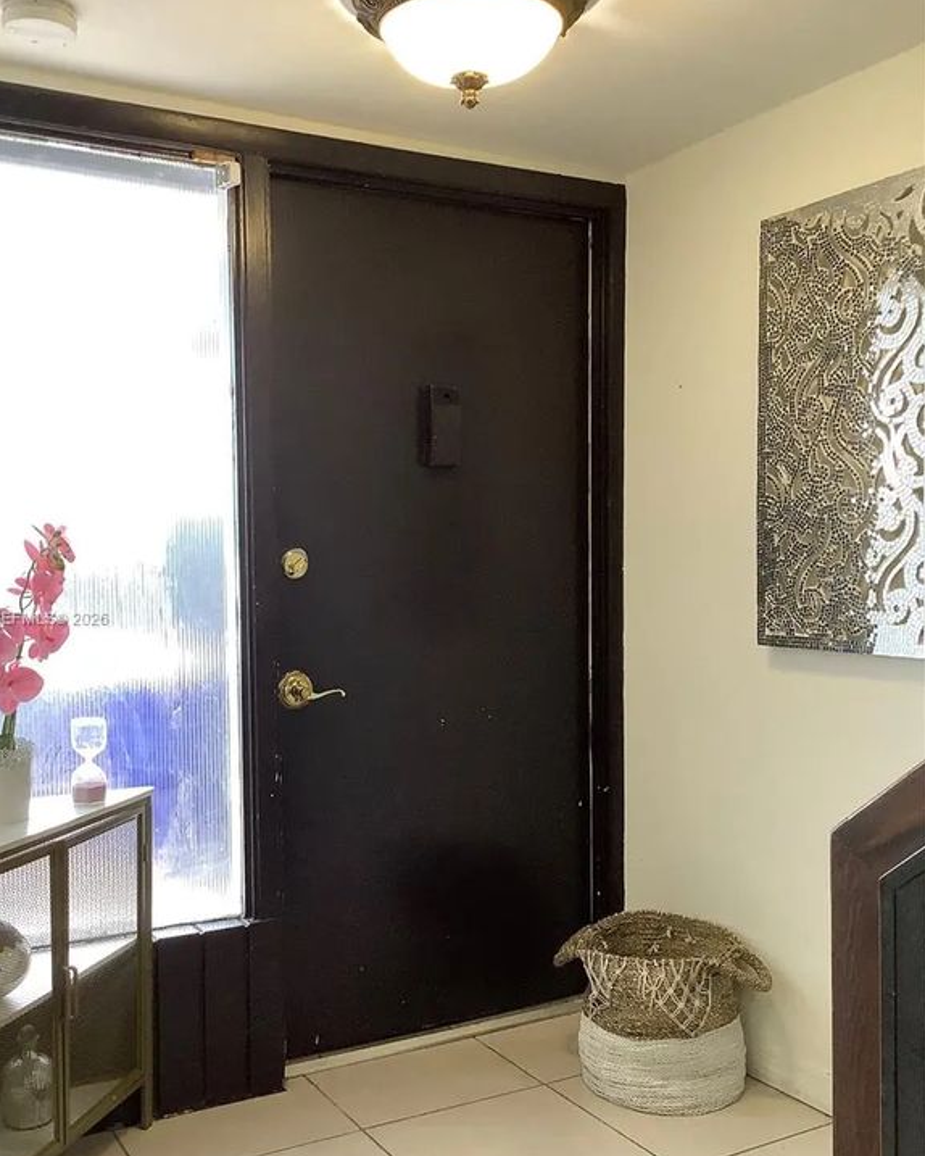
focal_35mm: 36
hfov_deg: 41.1
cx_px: 411
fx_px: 1231
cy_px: 620
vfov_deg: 50.2
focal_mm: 3.3
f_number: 2.4
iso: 100
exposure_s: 1/60
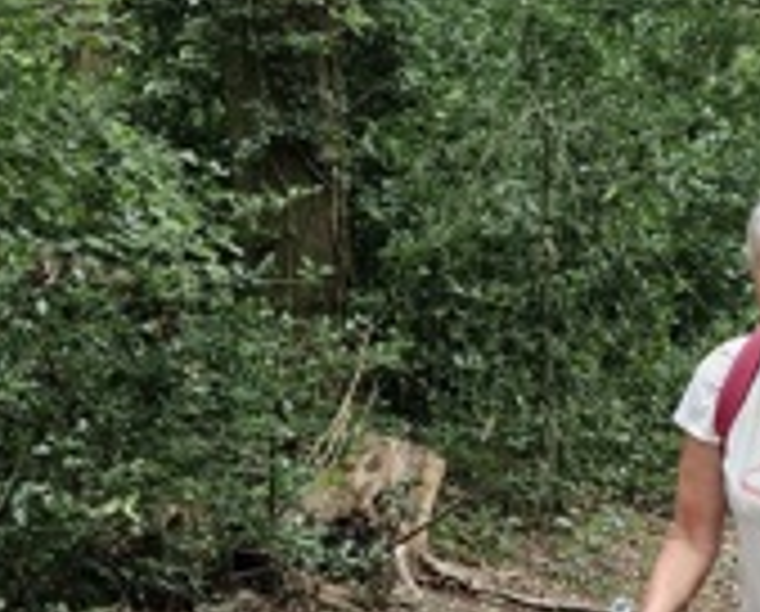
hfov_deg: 31.5
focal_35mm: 53
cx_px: 823
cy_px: 441
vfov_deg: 28.4
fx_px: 1195
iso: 320
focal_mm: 5.54
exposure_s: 1/100
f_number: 1.8
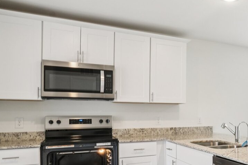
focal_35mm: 36
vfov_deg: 36.3
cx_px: 247
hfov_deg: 45.2
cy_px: 116
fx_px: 248
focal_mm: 16
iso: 400
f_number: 8
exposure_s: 1/20
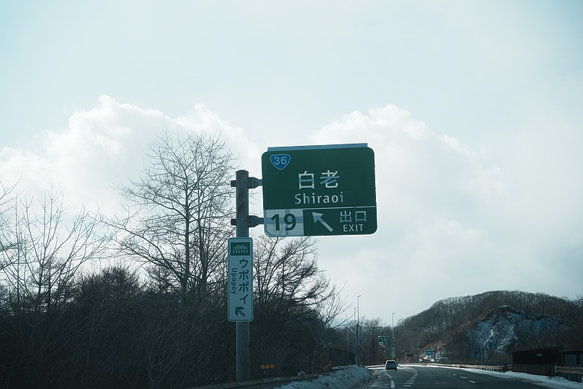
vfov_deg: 19.5
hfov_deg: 28.8
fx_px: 1134
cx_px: 292
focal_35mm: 70
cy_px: 194
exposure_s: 1/8000
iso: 250
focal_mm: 70
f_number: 2.8
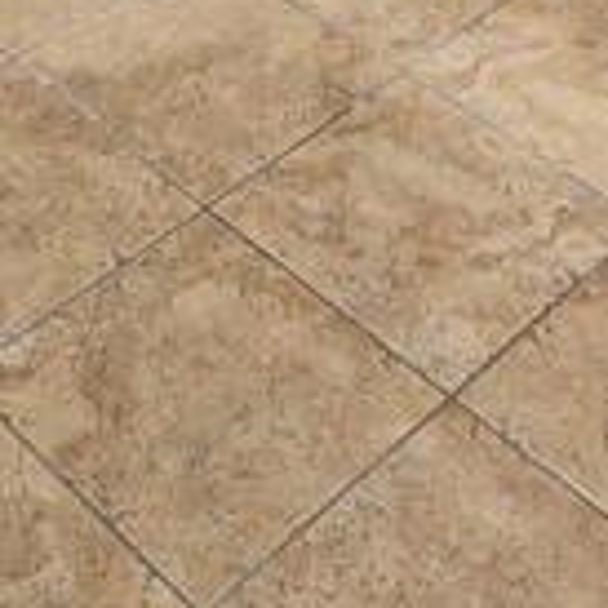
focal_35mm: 86
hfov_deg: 20.0
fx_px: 1709
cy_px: -768
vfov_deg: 14.6
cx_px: 142
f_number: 2.2
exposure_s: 1/60
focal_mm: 2.2
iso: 125
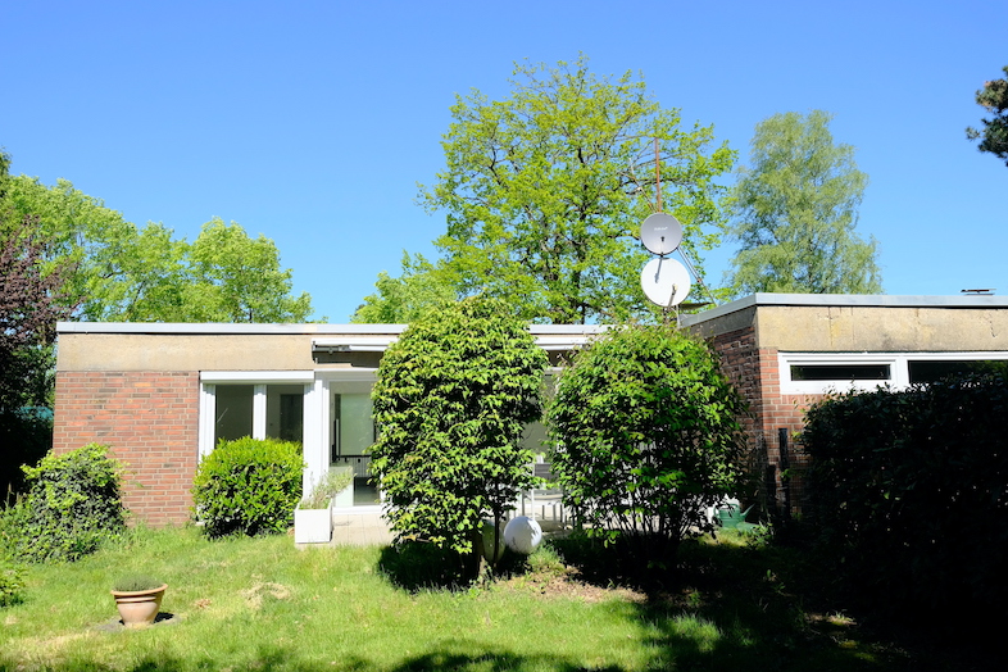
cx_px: 505
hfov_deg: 60.3
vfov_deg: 42.3
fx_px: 868
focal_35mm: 31
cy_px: 319
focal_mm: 19.1
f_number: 5
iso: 800
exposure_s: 1/1900
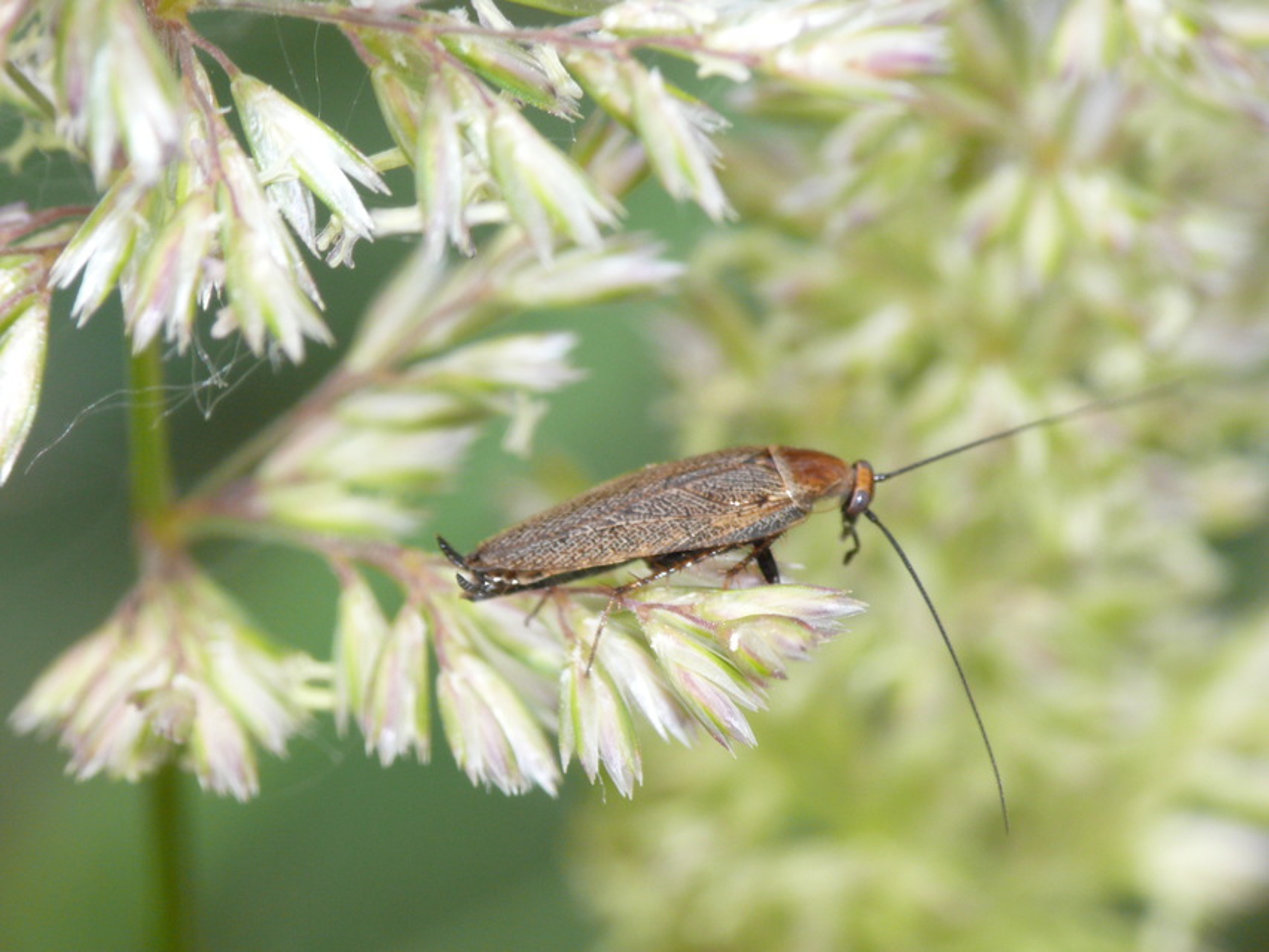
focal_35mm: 252
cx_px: 634
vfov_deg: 5.9
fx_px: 9239
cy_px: 476
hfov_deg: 7.9
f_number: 9
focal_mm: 53.2
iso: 200
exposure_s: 1/80
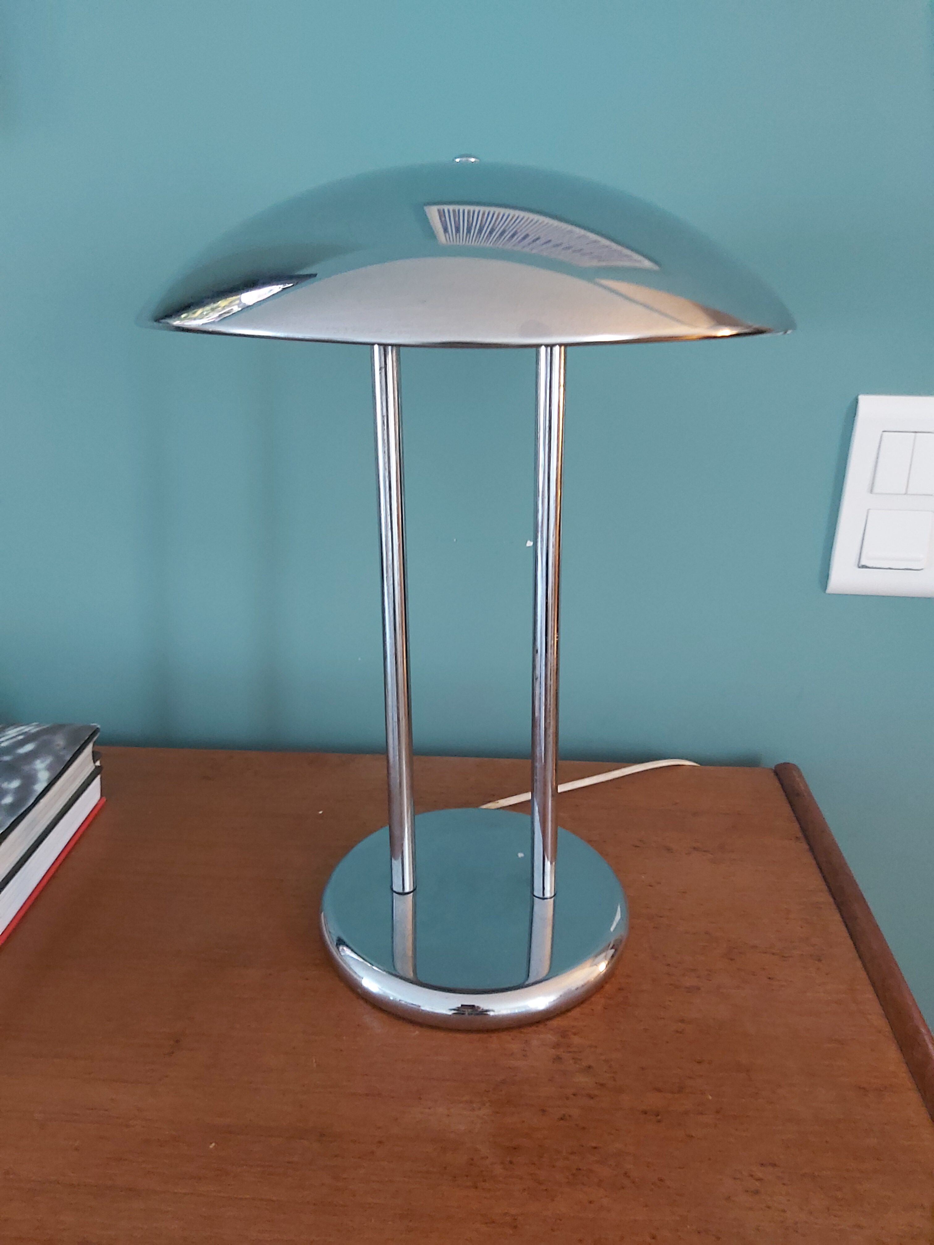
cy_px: 622
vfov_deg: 67.3
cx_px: 467
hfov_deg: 53.1
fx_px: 935
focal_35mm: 26
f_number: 1.7
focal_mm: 3.92
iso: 800
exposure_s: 1/25
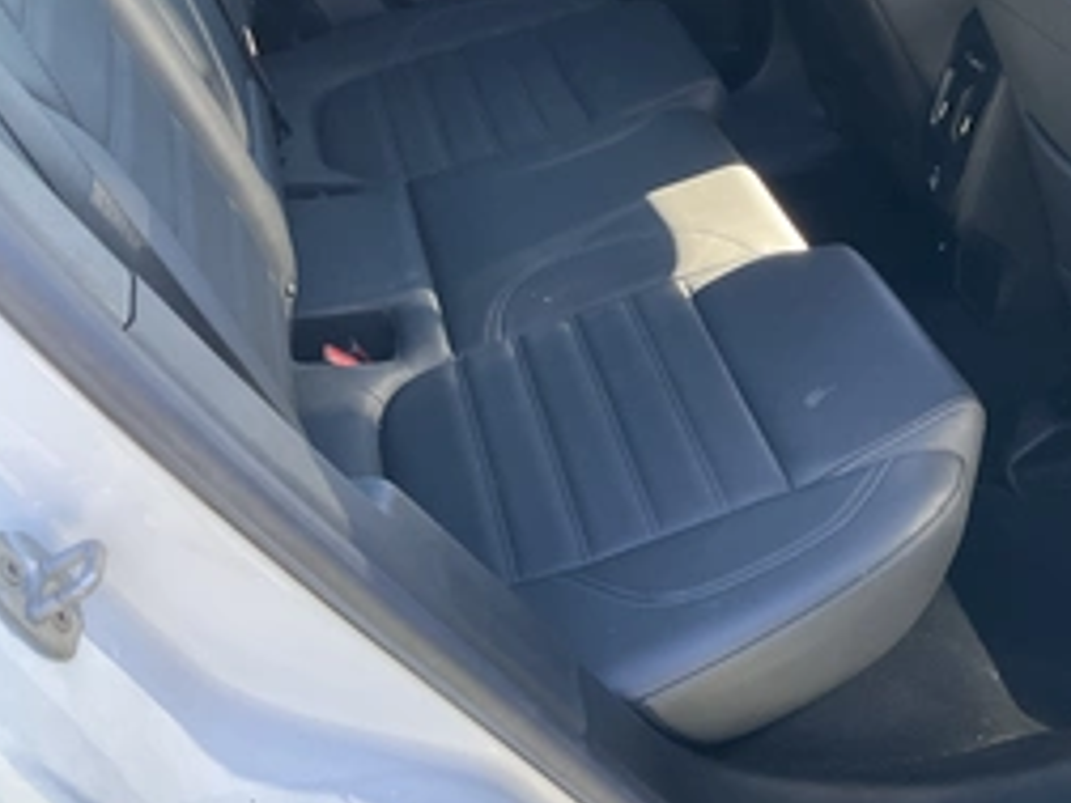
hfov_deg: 40.2
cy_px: 374
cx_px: 790
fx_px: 1423
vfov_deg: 31.5
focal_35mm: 46
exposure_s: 1/122
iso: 50
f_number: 1.8
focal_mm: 3
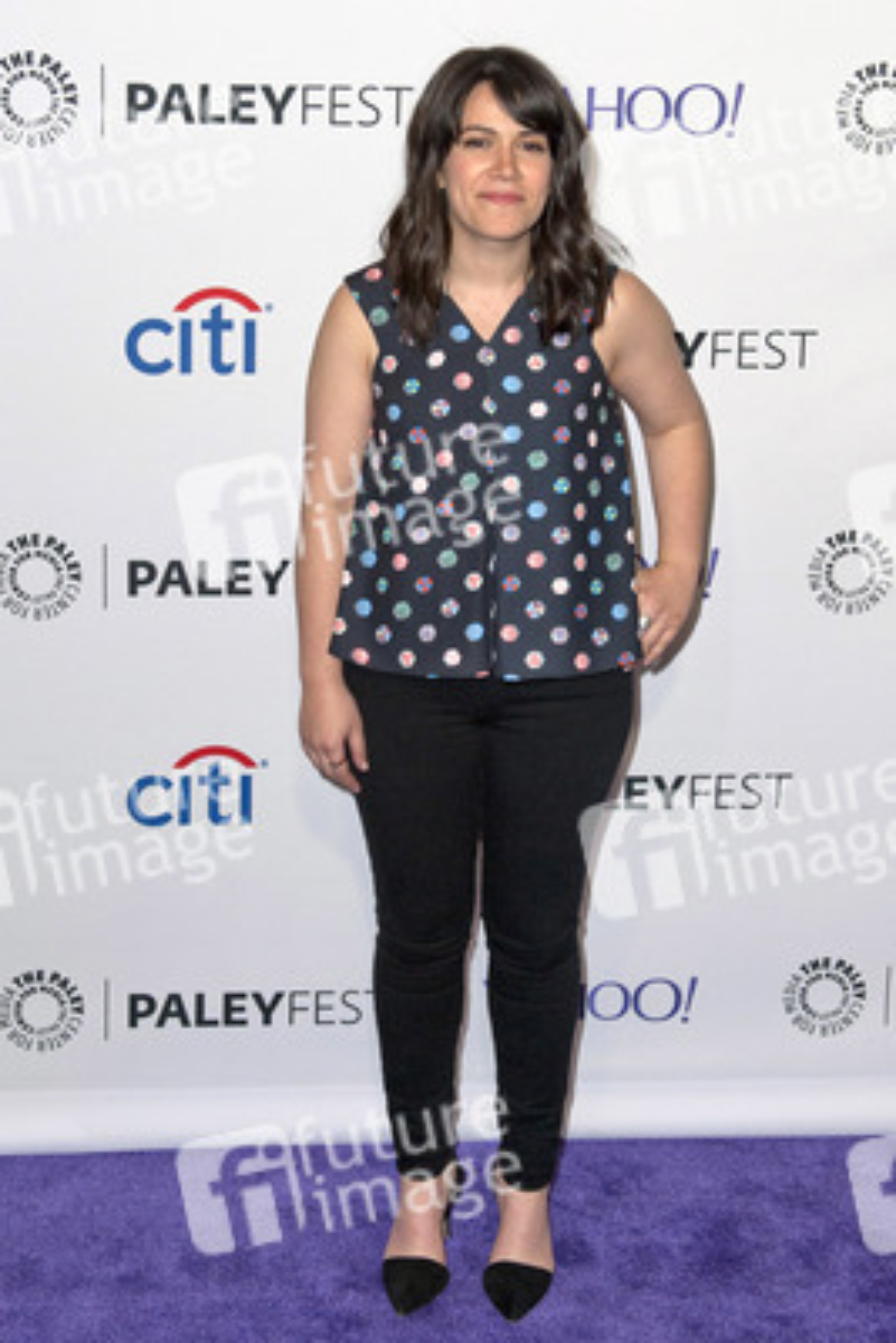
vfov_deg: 46.4
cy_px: 672
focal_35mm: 42
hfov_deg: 31.9
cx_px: 448
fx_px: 1567
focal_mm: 42
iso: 500
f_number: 4
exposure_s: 1/400
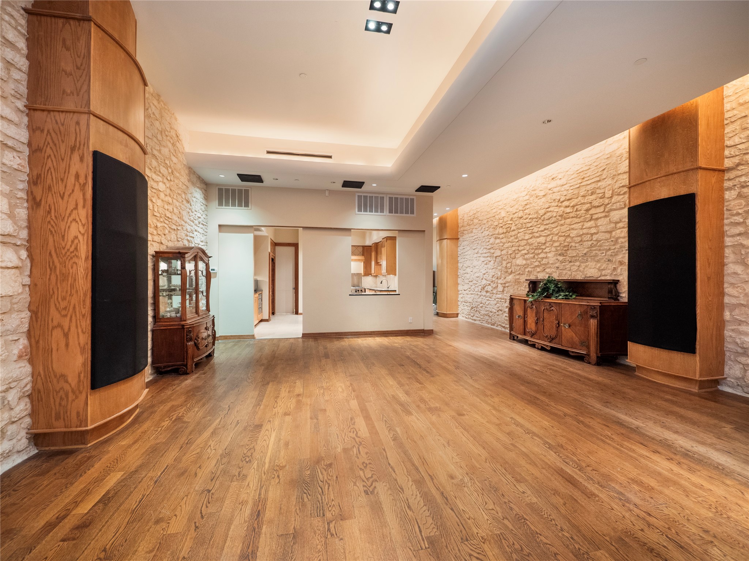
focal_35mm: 14
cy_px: 280
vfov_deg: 85.7
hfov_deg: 102.1
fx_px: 303
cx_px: 374
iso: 500
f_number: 4.5
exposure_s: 1/2.5
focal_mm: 7
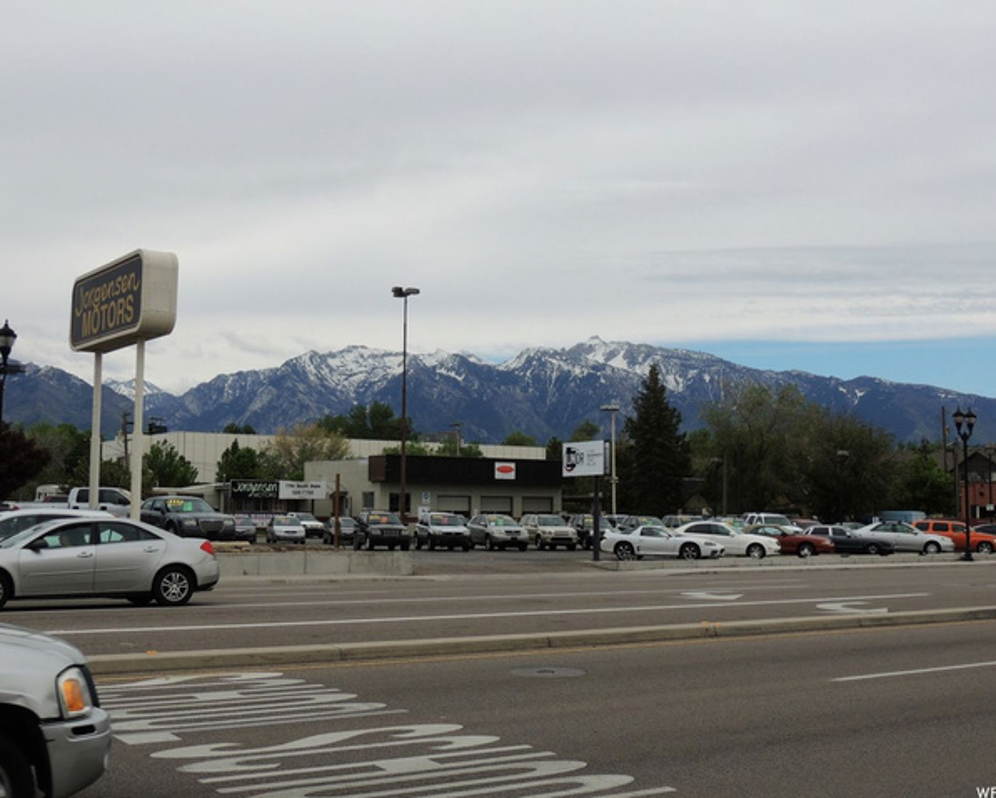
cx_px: 504
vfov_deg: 33.5
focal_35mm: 45
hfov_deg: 41.1
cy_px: 399
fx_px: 1327
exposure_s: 1/1250
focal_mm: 7.6
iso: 100
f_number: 3.4
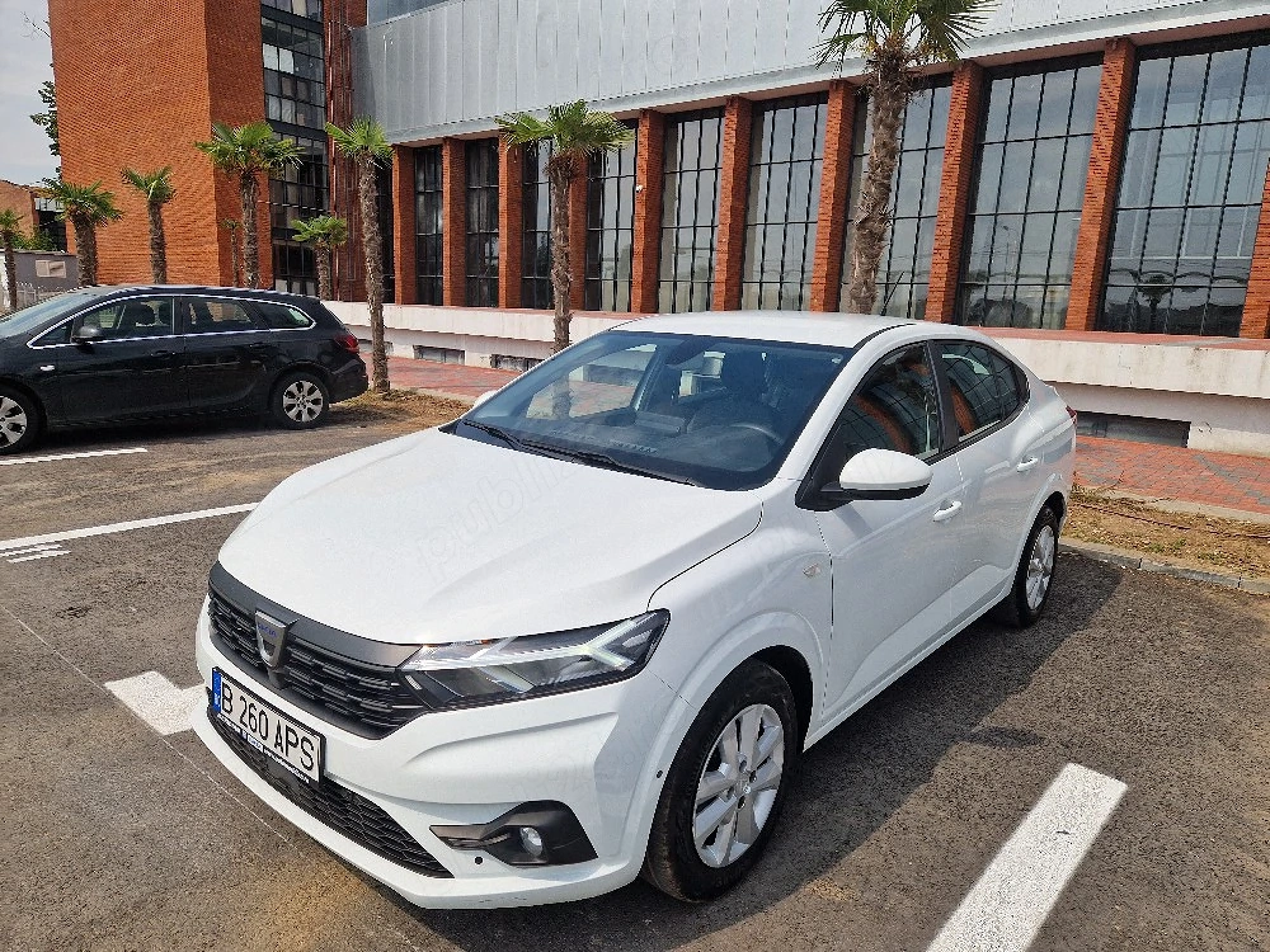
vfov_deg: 58.9
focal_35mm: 23
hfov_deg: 73.9
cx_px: 635
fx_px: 844
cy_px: 476
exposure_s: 1/3333
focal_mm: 5.4
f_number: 1.8
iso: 50
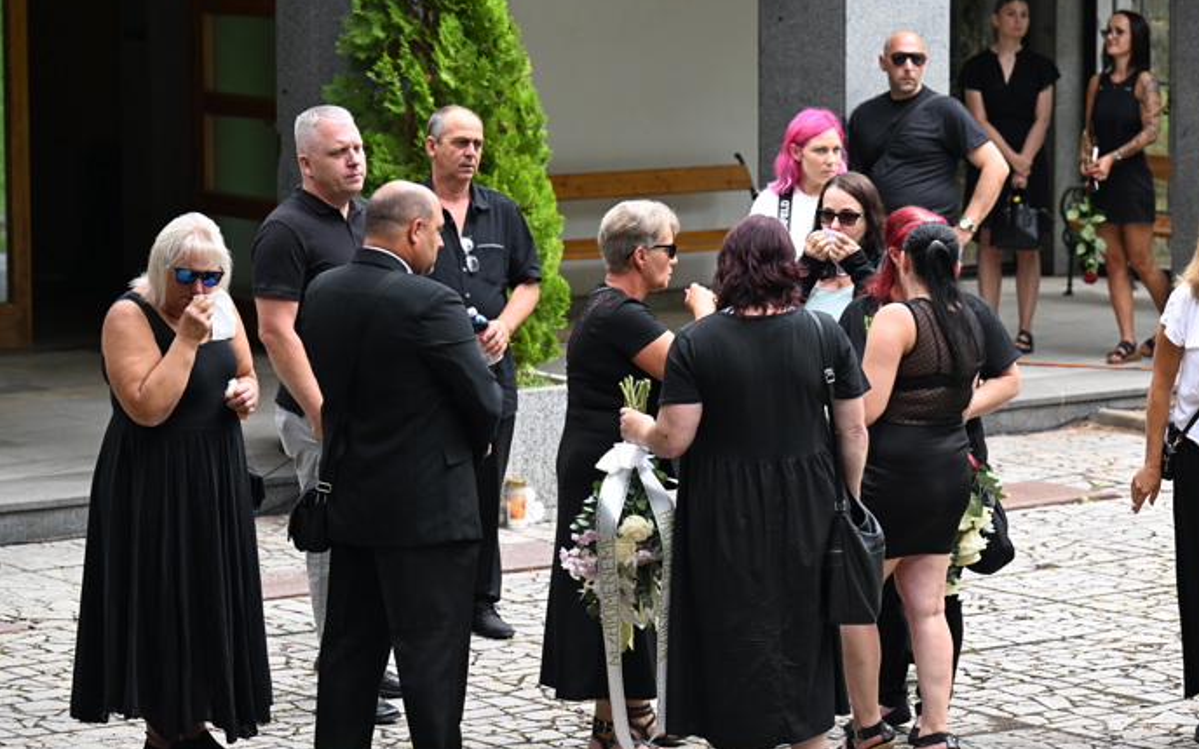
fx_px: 4509
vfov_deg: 9.5
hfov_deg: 15.1
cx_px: 600
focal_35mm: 138
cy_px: 381
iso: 1000
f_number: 5
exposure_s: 1/1000
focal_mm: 135
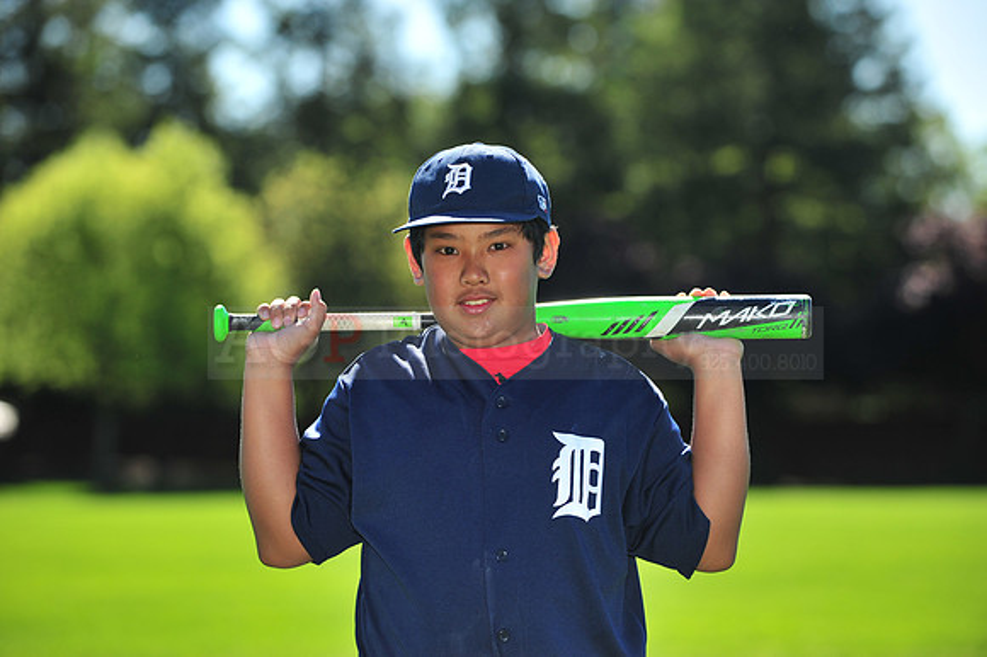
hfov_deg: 11.8
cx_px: 494
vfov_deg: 7.8
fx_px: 4795
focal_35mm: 175
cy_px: 328
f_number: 5
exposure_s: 1/1600
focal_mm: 175
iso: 320
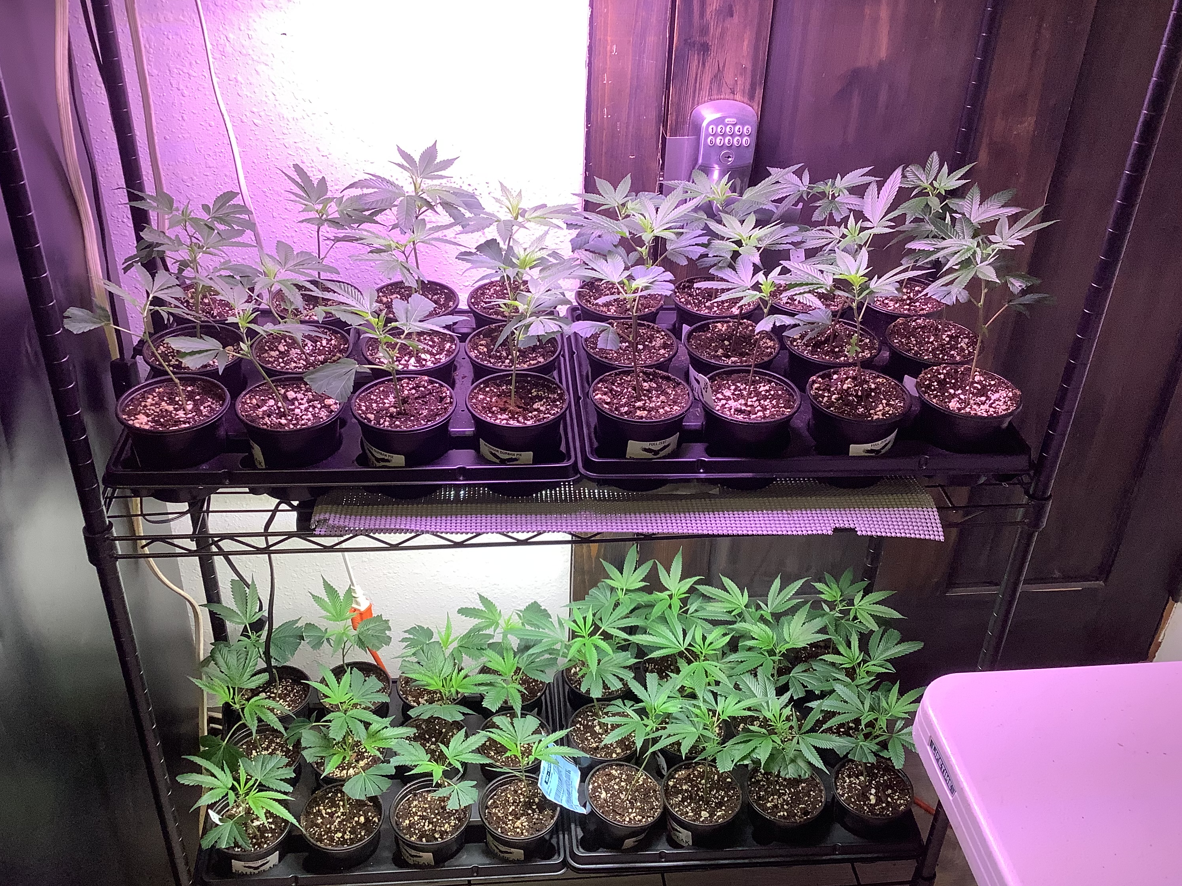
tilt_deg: -33.5
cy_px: 435
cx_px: 577
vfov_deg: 41.8
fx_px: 1161
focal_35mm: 34
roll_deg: -1.6
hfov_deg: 54.0
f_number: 2.4
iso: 80
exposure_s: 1/50
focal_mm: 3.3
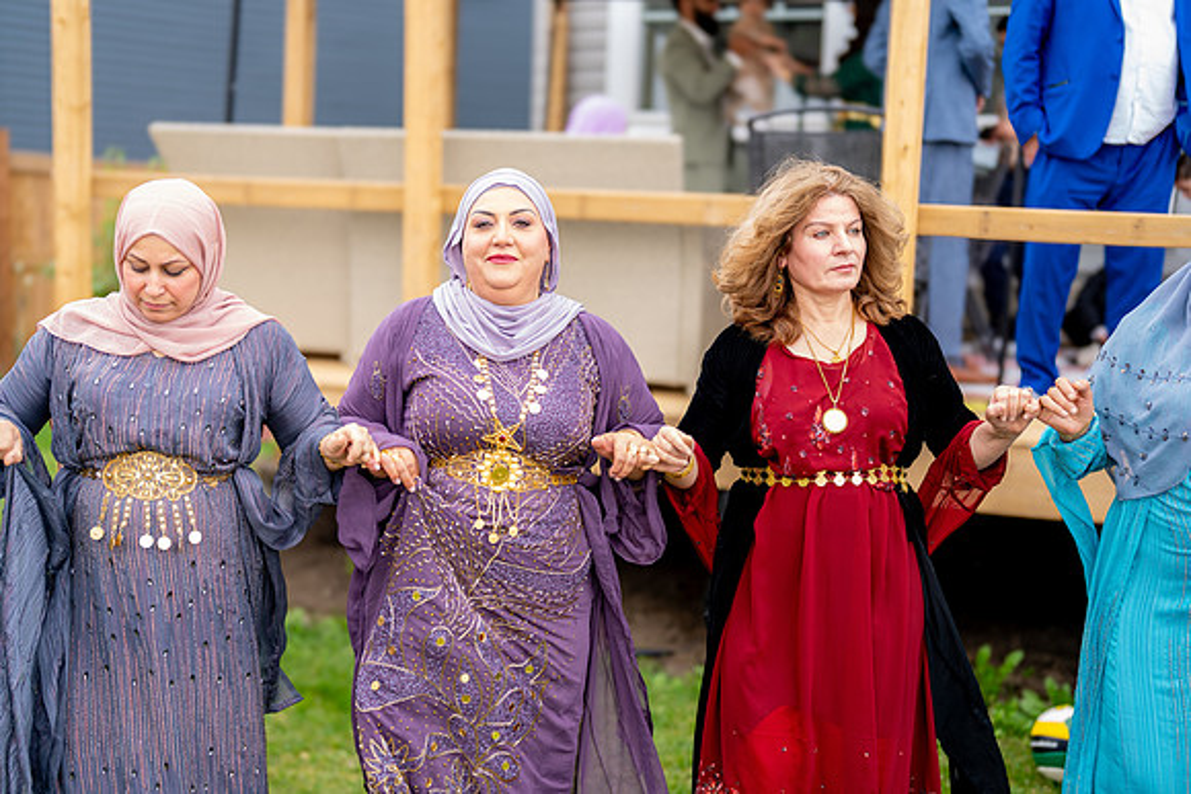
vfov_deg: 27.0
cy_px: 397
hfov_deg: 39.6
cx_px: 596
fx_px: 1654
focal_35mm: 50
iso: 80
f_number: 1.4
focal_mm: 50
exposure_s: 1/500
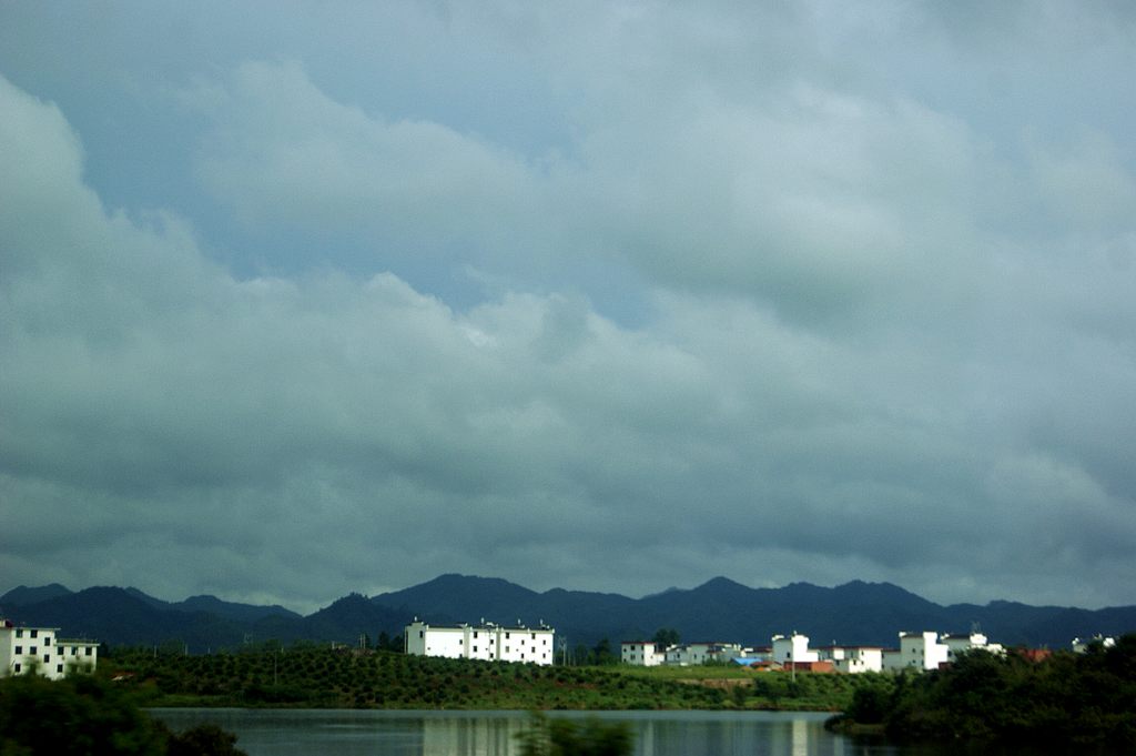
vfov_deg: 16.5
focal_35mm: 82
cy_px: 378
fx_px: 2601
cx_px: 568
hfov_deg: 24.6
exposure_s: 1/250
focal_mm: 55
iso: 100
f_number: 6.3
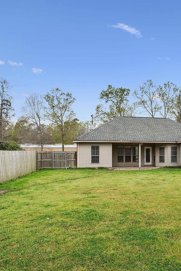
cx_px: 163
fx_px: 234
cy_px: 132
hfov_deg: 39.3
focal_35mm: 31
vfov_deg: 60.3
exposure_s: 1/250
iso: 400
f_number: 10
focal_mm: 19
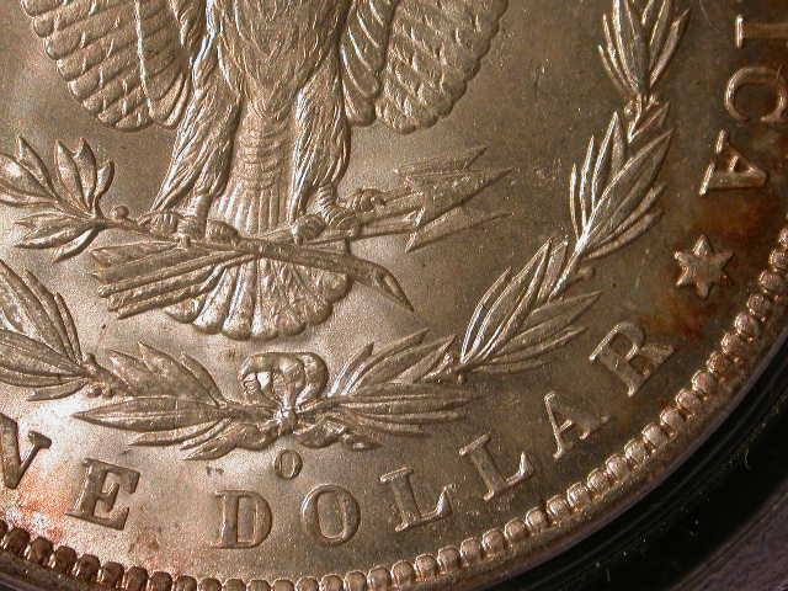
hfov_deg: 14.2
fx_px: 3164
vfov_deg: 10.7
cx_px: 394
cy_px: 296
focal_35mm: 139
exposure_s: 1/8
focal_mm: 28.9
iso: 100
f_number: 4.8
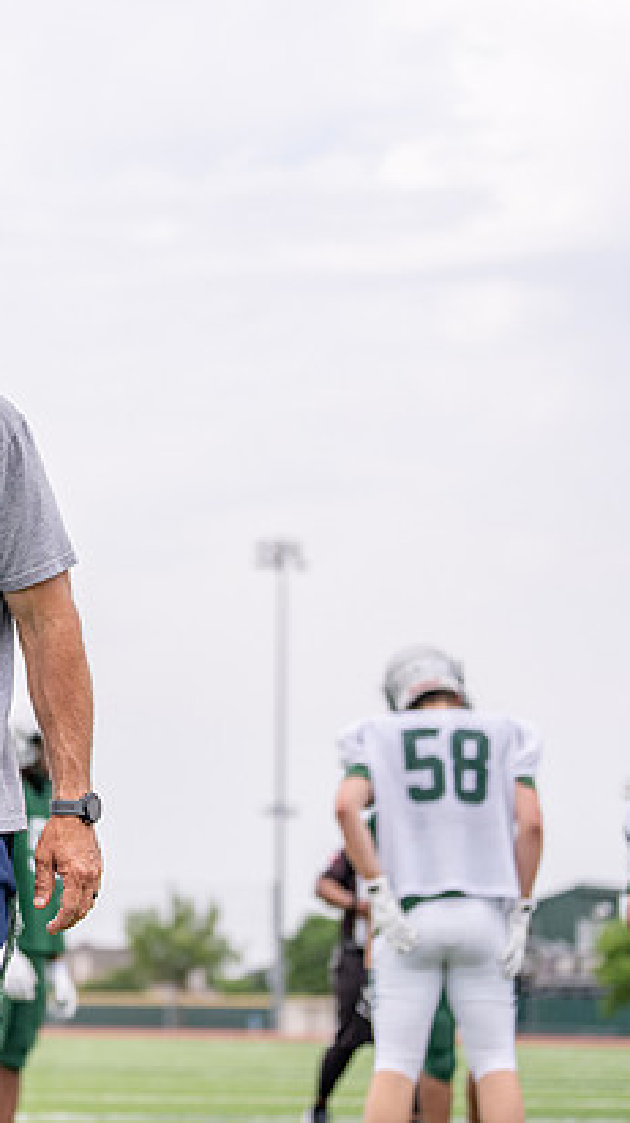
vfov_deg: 19.0
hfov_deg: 10.5
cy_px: 562
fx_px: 3364
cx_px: -117
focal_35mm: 113
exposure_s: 1/3200
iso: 250
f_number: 2.8
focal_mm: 70
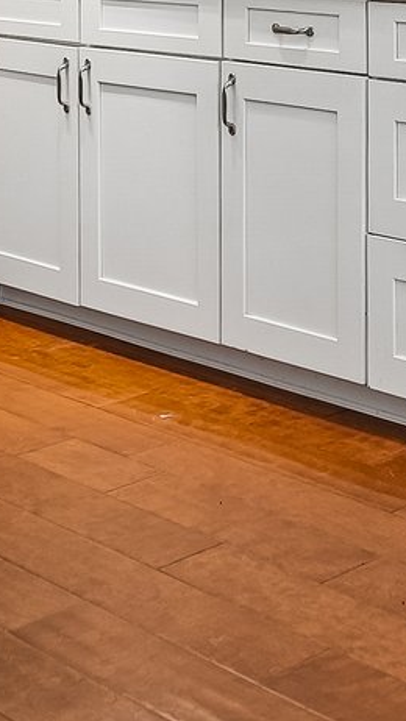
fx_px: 1547
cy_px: -133
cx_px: 729
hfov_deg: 13.4
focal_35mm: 81
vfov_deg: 24.0
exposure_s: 1/15
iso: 640
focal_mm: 17.4
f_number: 7.1
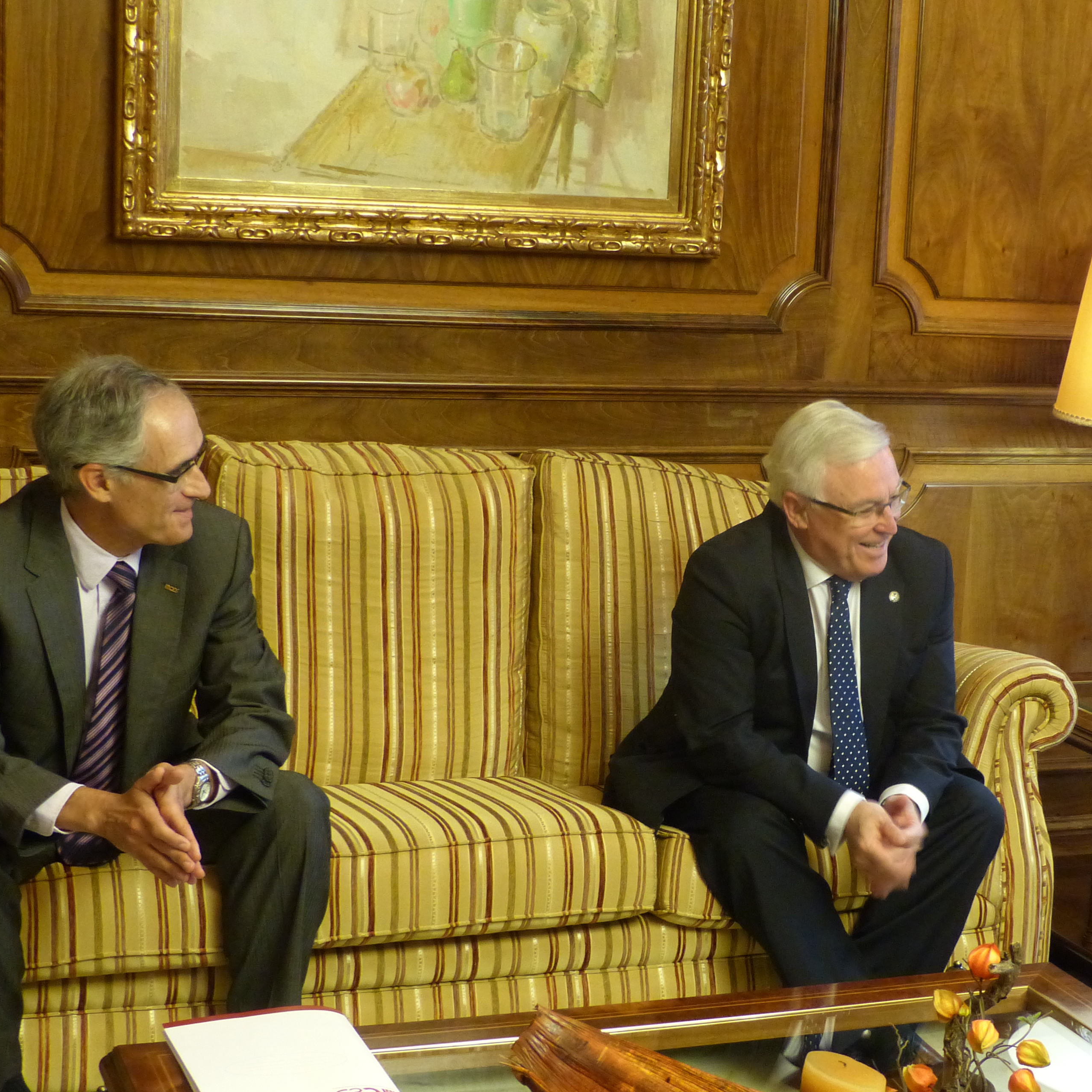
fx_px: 2320
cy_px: 590
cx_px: 755
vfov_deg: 26.5
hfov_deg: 26.3
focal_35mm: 65
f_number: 2.8
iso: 400
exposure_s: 1/15
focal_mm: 8.4
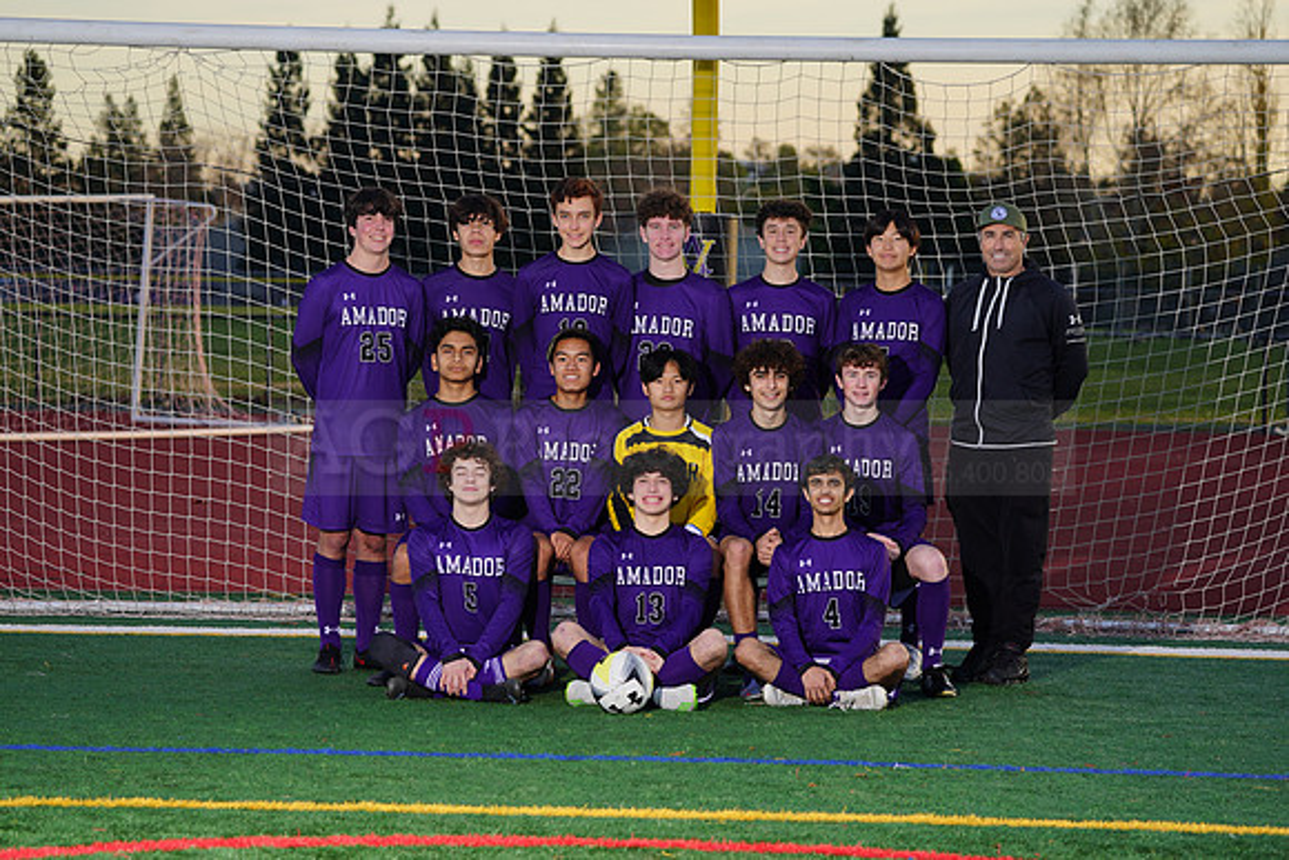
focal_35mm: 116
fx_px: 4154
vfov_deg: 11.8
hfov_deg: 17.6
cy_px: 430
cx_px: 644
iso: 100
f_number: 5.6
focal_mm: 116
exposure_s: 1/200
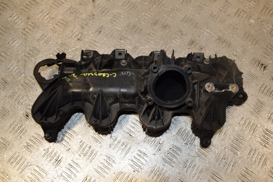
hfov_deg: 57.2
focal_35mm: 33
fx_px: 250
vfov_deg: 39.9
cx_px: 136
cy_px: 91
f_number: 7.1
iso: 800
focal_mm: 22
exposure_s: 1/200
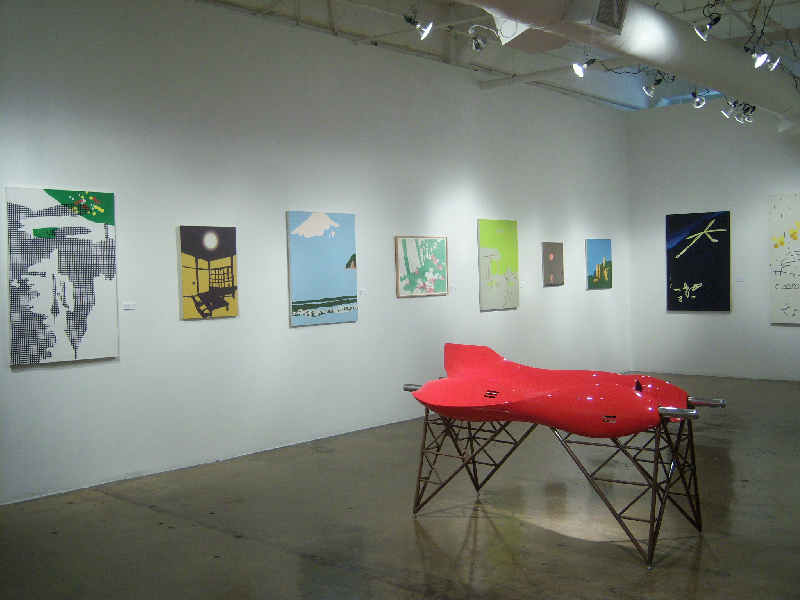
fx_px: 832
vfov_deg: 39.7
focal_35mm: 36
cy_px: 300
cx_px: 400
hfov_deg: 51.4
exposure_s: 1/30
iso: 160
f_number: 2.8
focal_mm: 7.5
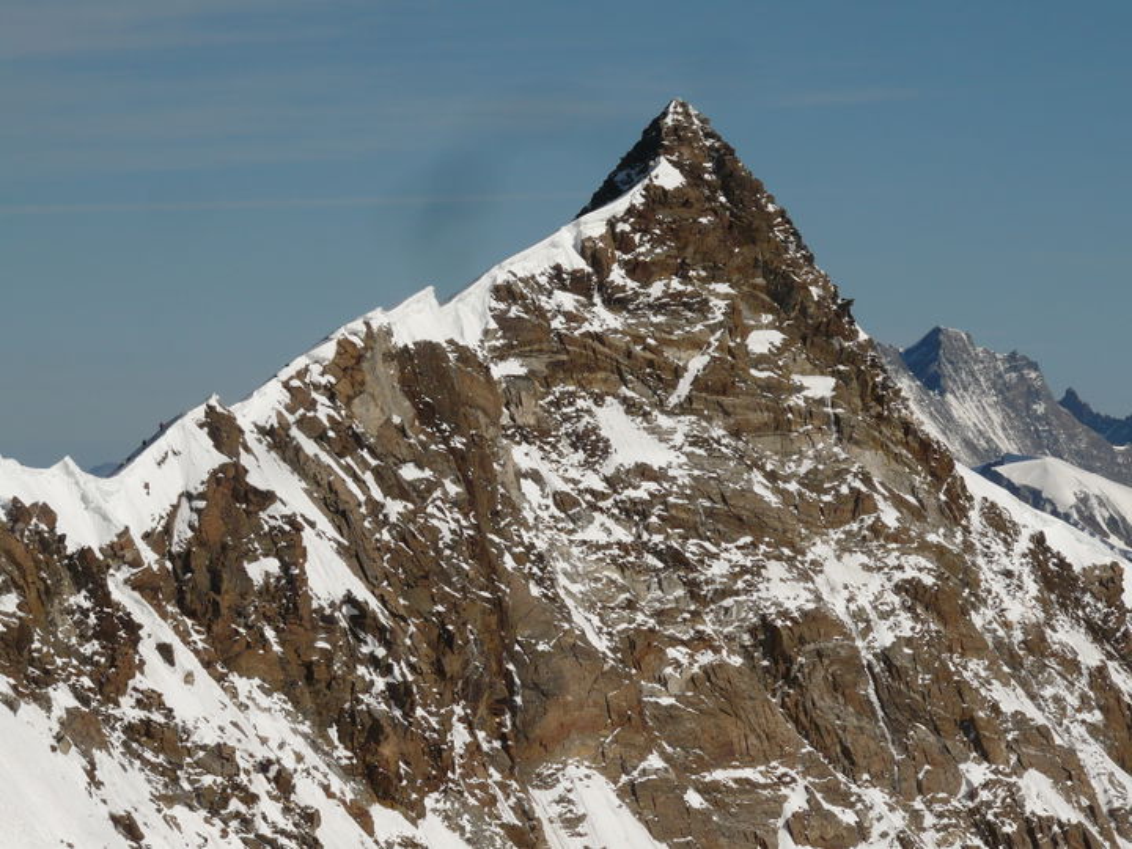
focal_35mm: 168
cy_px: 424
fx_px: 5494
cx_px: 566
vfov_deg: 8.8
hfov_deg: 11.8
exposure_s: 1/400
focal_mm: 27.7
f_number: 11
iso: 100
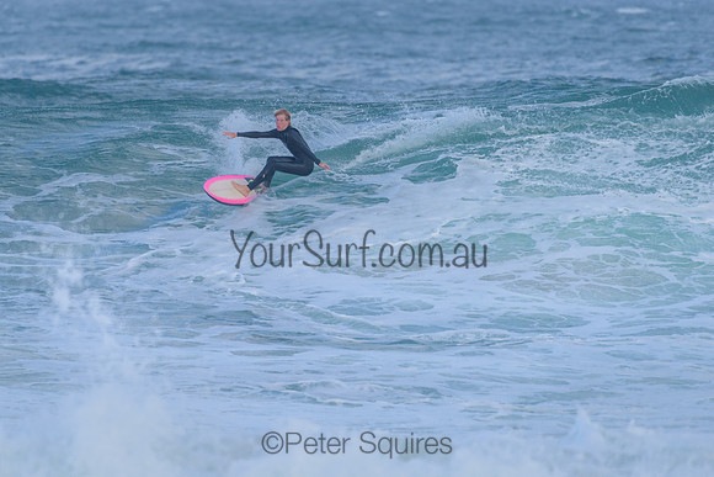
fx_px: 12152
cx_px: 297
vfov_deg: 2.2
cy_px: 209
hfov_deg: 3.4
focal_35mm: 613
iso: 560
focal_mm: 500
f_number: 5.6
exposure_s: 1/2000
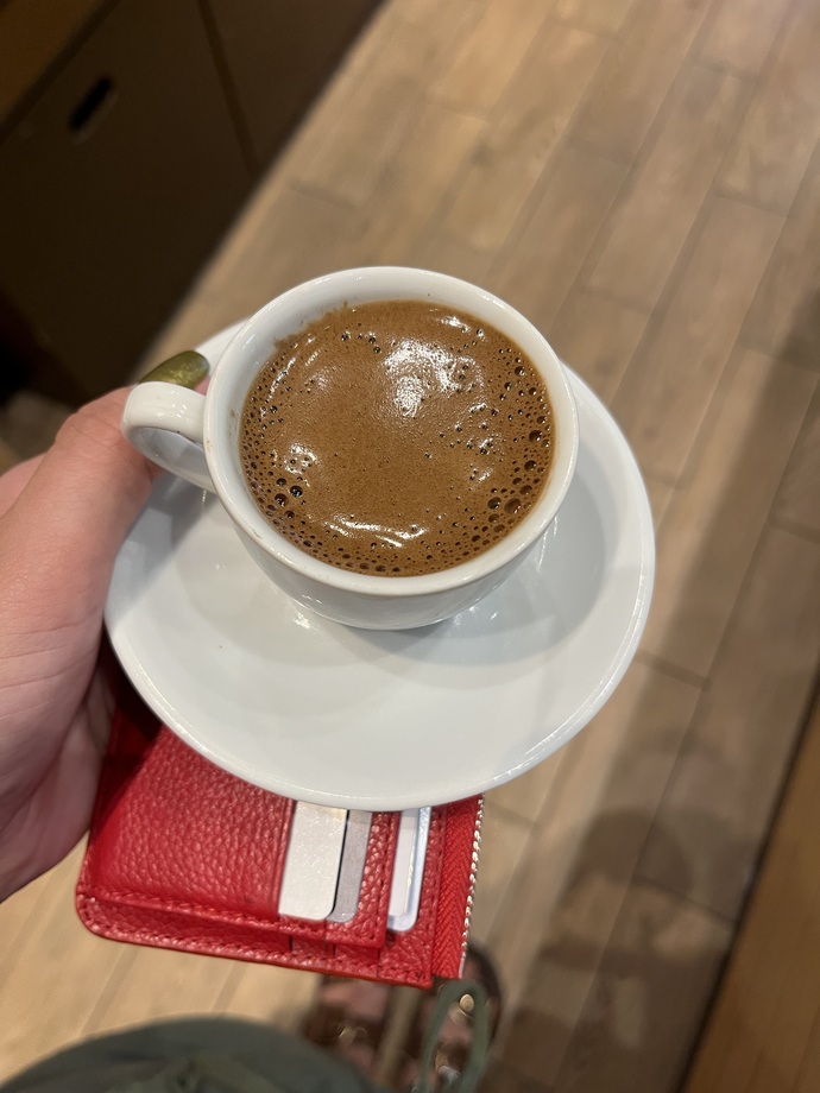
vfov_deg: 67.3
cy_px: 546
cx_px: 410
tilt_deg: -70.1
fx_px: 821
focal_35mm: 26
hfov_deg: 53.1
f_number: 1.6
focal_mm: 5.1
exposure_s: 1/69
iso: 125
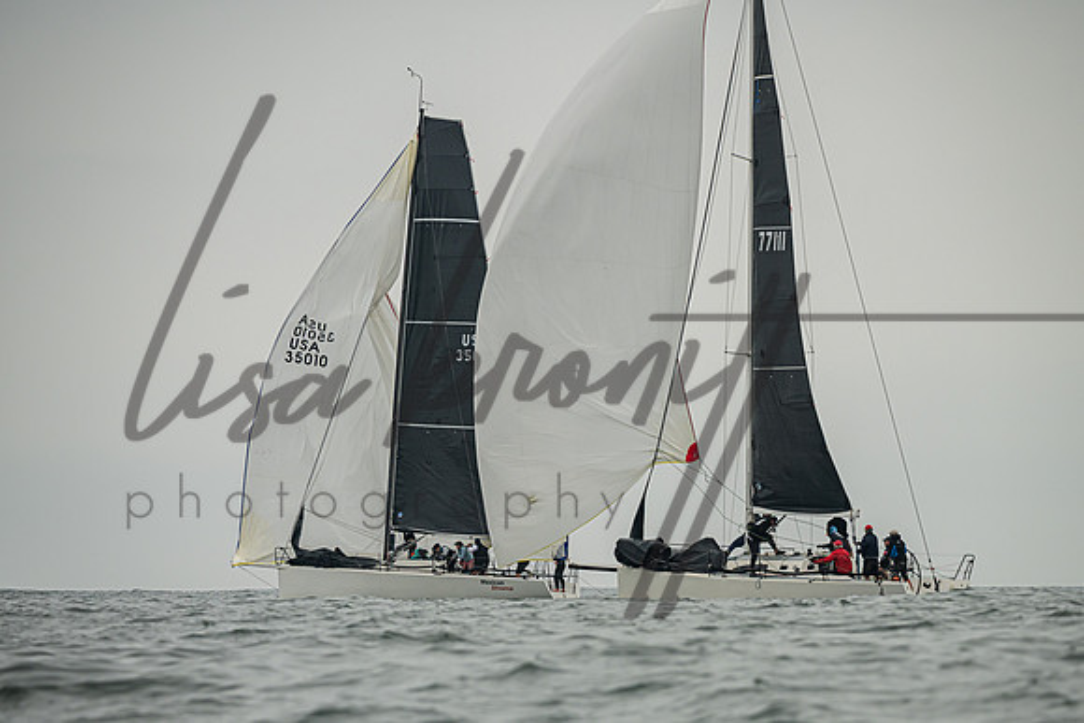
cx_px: 607
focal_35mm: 287
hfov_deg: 7.2
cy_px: 425
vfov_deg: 4.8
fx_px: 8636
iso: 180
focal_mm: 220
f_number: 5
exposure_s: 1/4000
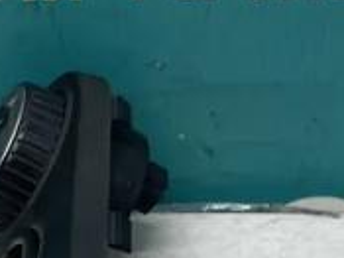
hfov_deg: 20.5
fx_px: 943
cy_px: 276
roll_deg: +1.5
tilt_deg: -40.0
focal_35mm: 95
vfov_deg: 15.2
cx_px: 81
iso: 100
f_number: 1.6
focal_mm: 4.2
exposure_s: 1/100
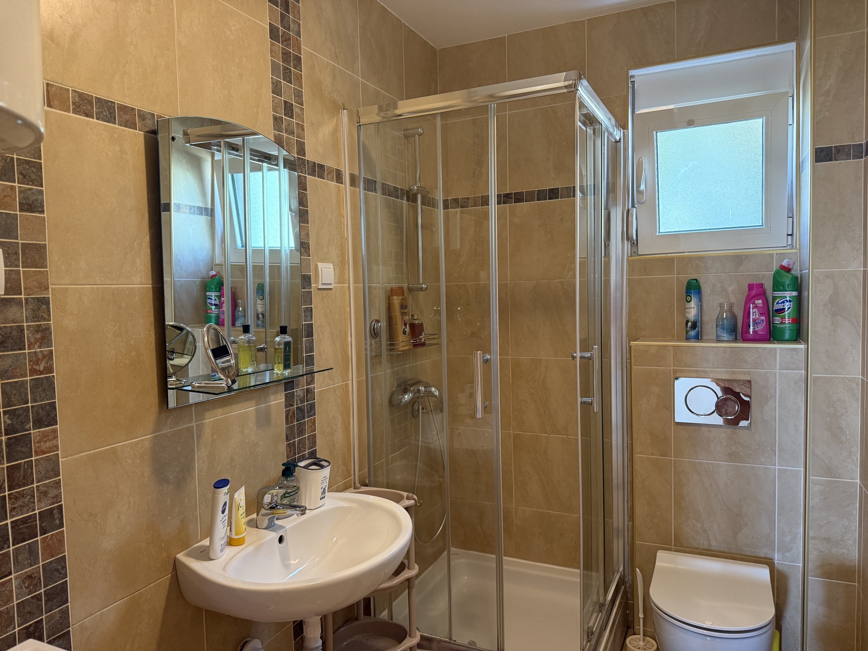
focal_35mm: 24
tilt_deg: -3.3
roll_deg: +1.8
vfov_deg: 56.8
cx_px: 434
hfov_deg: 71.6
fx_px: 602
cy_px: 326
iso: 250
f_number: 1.78
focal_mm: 6.76
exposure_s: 1/50
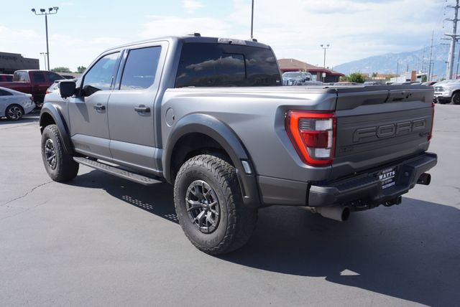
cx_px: 230
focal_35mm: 32
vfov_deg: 41.8
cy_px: 154
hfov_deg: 59.4
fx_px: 403
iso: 100
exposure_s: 1/200
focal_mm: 21
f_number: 7.1
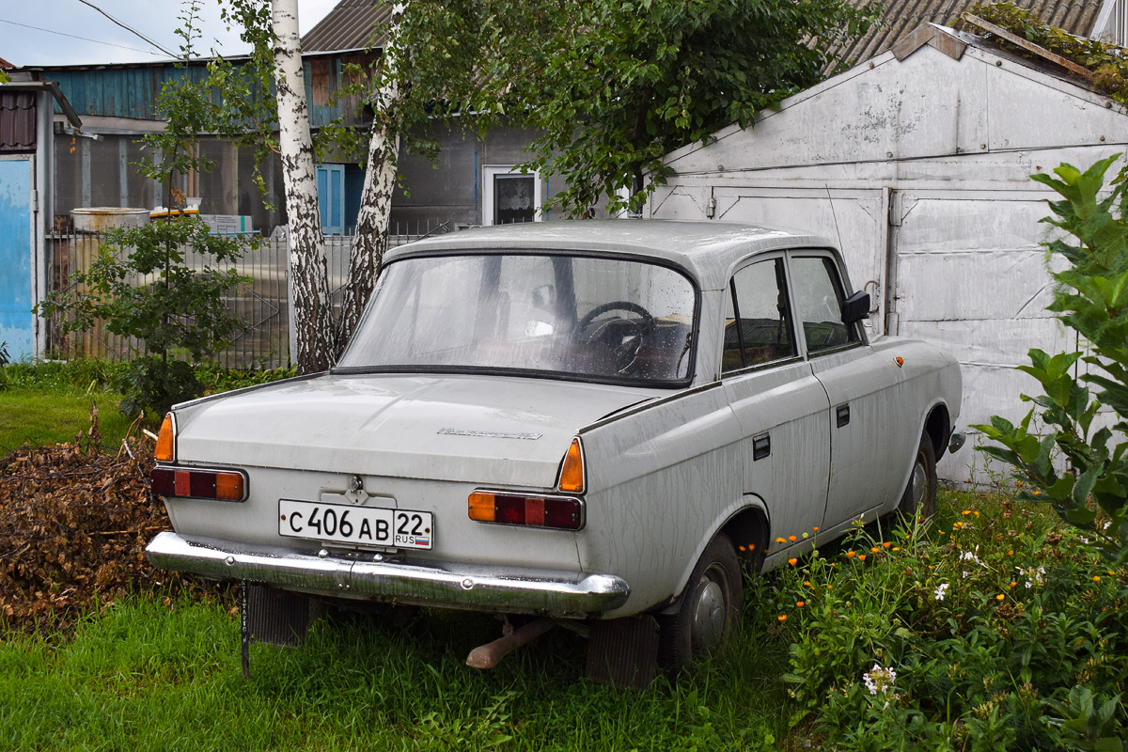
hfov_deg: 41.1
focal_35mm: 48
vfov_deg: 28.1
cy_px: 376
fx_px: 1504
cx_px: 564
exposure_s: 1/400
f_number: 6.3
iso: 400
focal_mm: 32
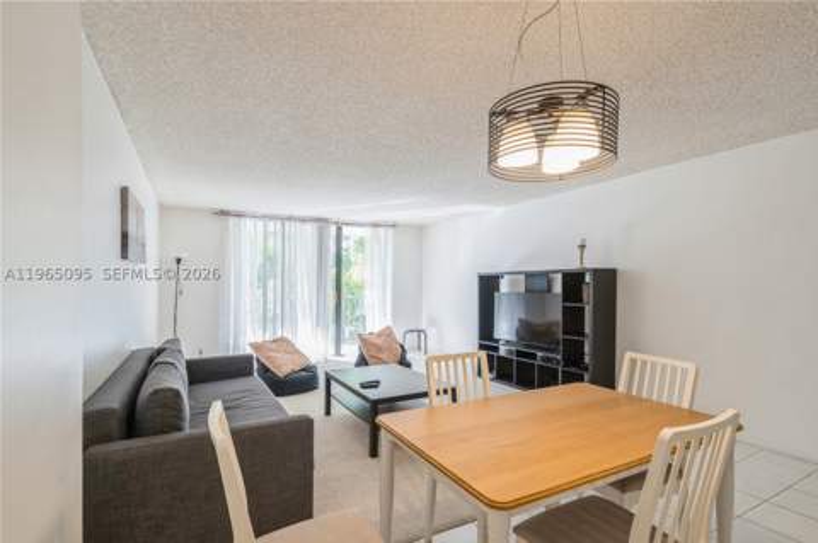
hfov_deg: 96.8
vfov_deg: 73.6
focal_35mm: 16
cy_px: 272
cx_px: 409
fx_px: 363
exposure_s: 1/25
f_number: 8
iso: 400
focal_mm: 16
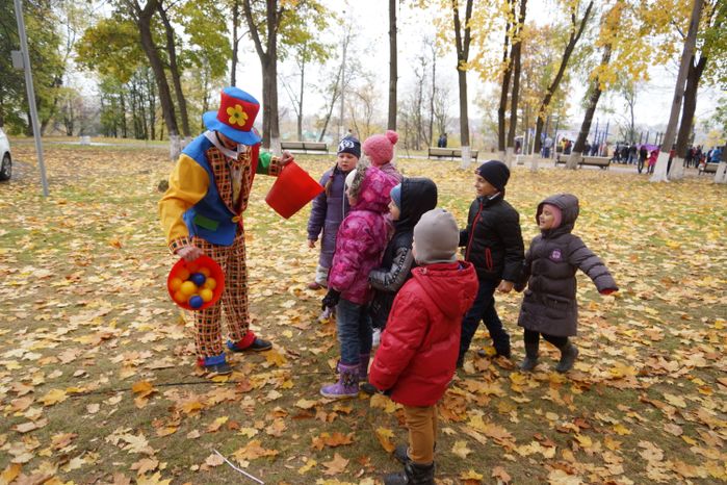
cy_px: 242
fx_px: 485
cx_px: 364
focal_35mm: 24
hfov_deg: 73.7
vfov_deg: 53.1
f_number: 2.8
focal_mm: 16
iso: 250
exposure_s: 1/200
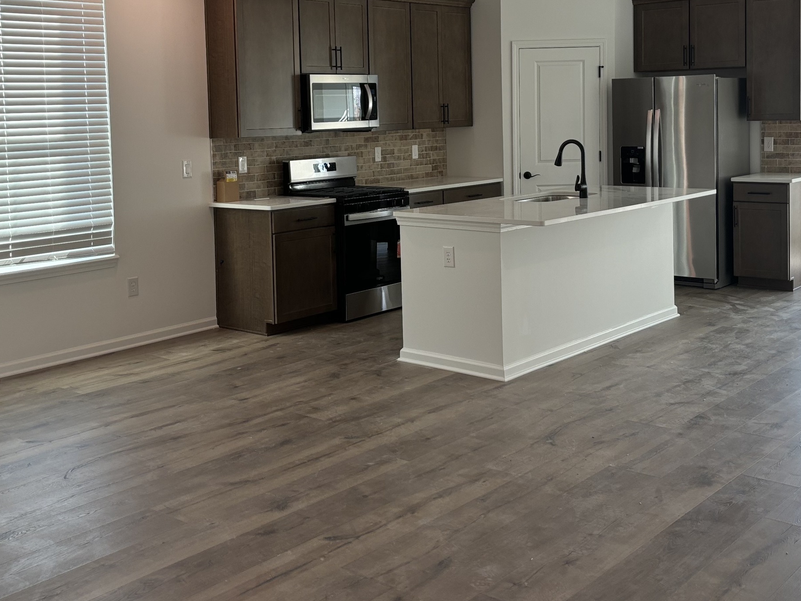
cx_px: 390
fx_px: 1018
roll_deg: +2.5
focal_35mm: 44
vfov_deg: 32.5
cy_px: 180
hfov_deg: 42.9
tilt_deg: -1.9
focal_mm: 5.96
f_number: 1.6
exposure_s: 1/120
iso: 50
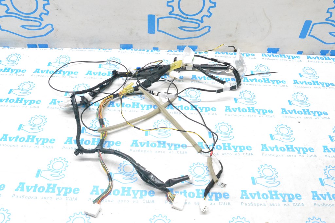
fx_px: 307
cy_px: 112
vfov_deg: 40.0
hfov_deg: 57.2
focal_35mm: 33
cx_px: 168
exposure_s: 1/160
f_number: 9
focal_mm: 22
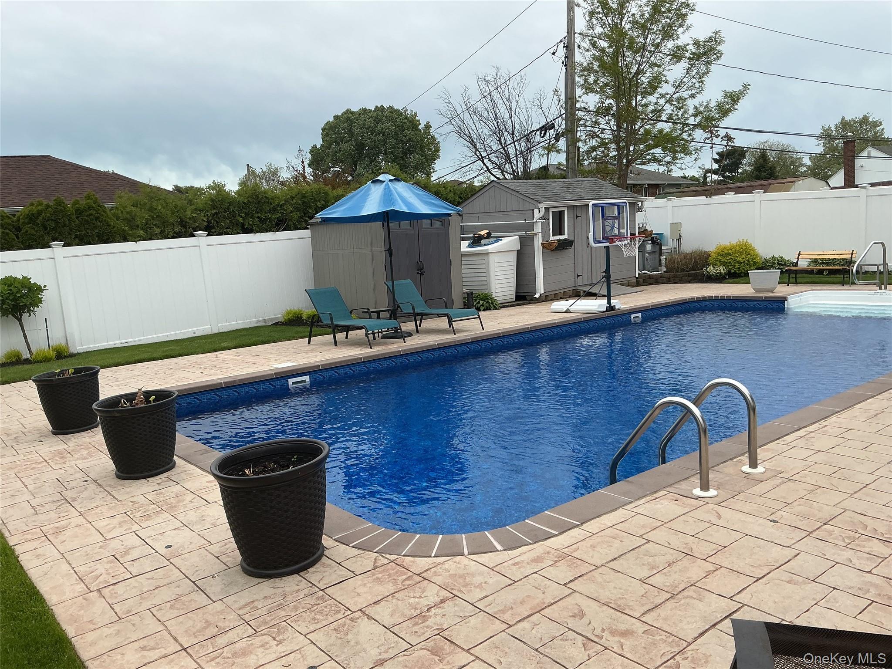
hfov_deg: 61.7
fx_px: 747
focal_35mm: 29
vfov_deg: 48.2
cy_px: 334
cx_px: 446
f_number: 1.8
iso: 25
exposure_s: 1/1195
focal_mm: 3
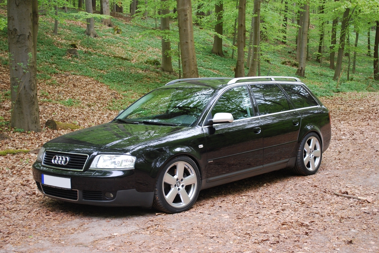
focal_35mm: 52
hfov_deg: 37.8
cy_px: 126
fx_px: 553
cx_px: 190
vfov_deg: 25.8
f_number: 5.3
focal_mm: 35
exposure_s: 1/20
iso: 400
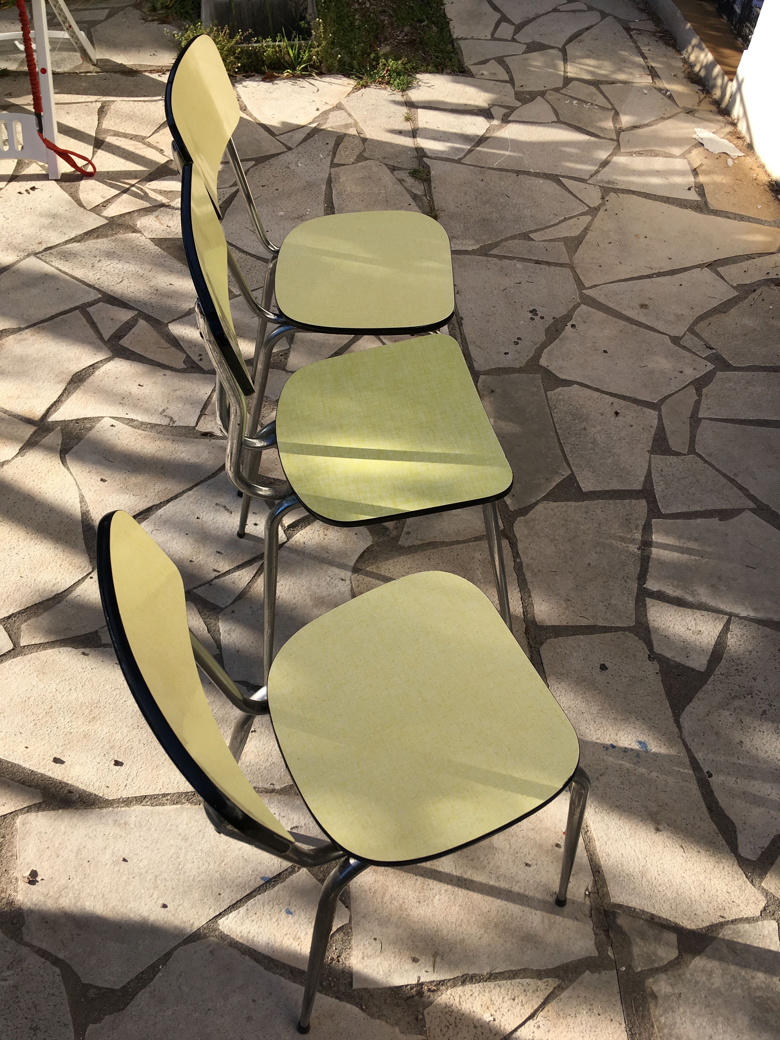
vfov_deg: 61.7
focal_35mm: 29
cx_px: 390
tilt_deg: -53.9
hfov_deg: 48.2
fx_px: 871
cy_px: 520
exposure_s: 1/1115
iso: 25
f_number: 2.2
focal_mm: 4.15
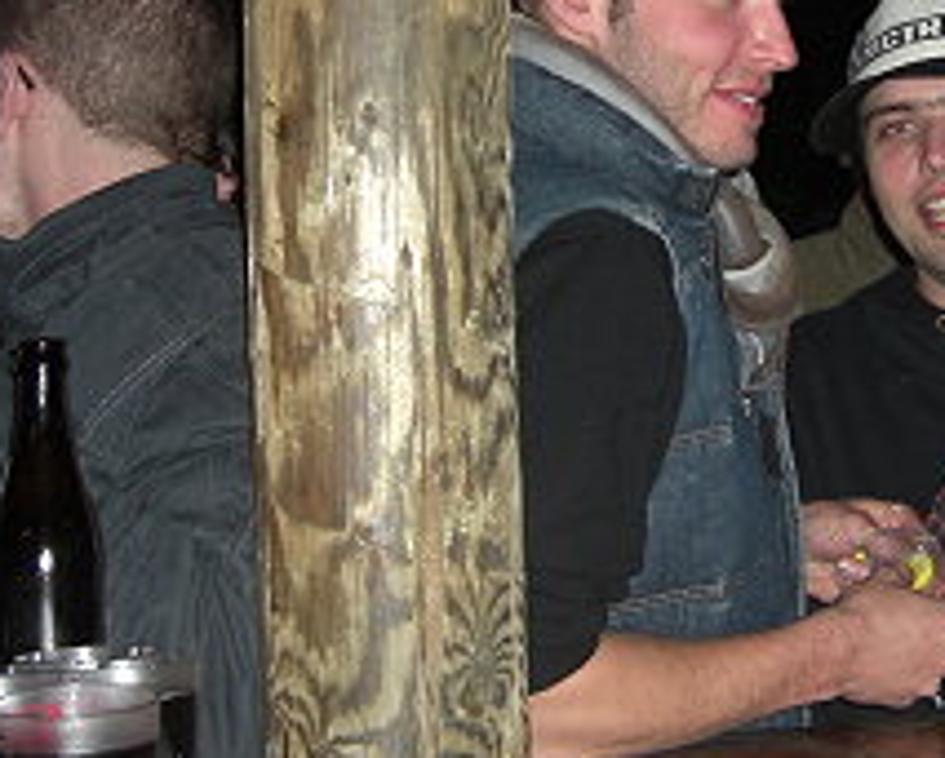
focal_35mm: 93
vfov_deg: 16.4
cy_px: 104
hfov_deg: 20.2
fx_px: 2605
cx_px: 845
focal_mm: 7.9
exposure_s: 1/60
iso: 200
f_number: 2.8
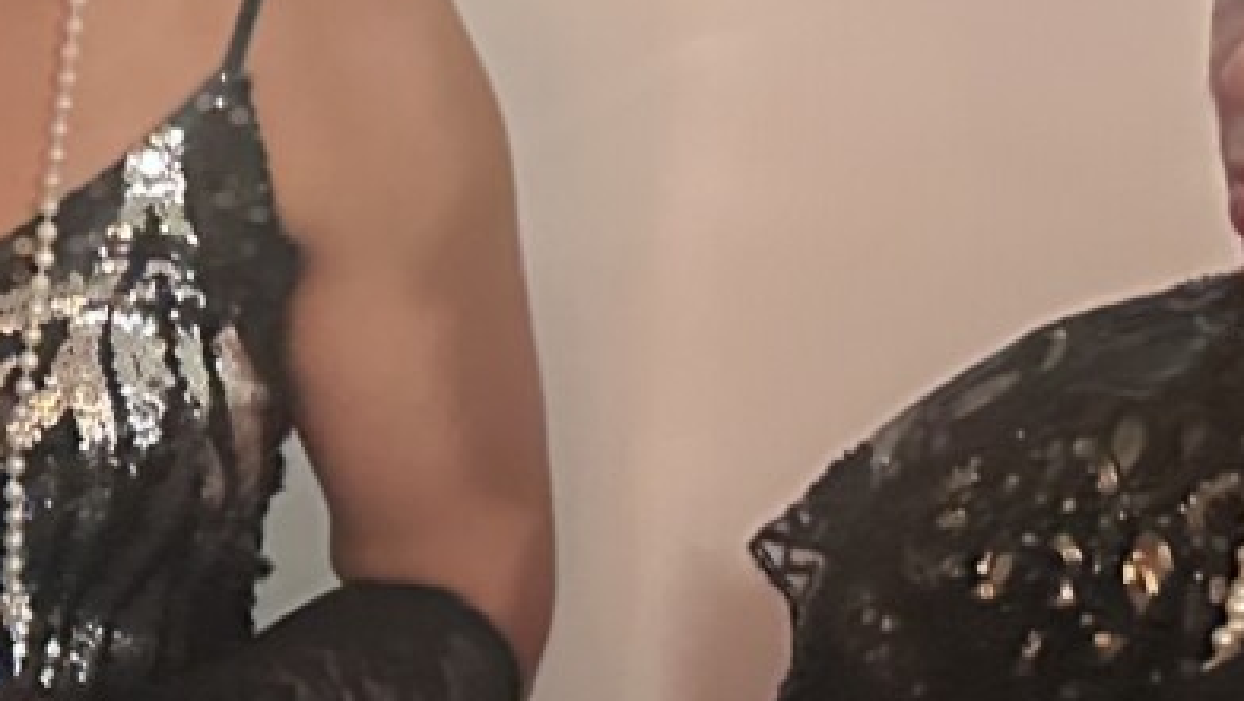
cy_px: 473
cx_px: -578
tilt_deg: -22.8
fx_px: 4224
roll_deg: +0.4
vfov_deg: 9.5
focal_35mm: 128
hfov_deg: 15.5
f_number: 1.78
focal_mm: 6.86
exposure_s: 1/31
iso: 1000
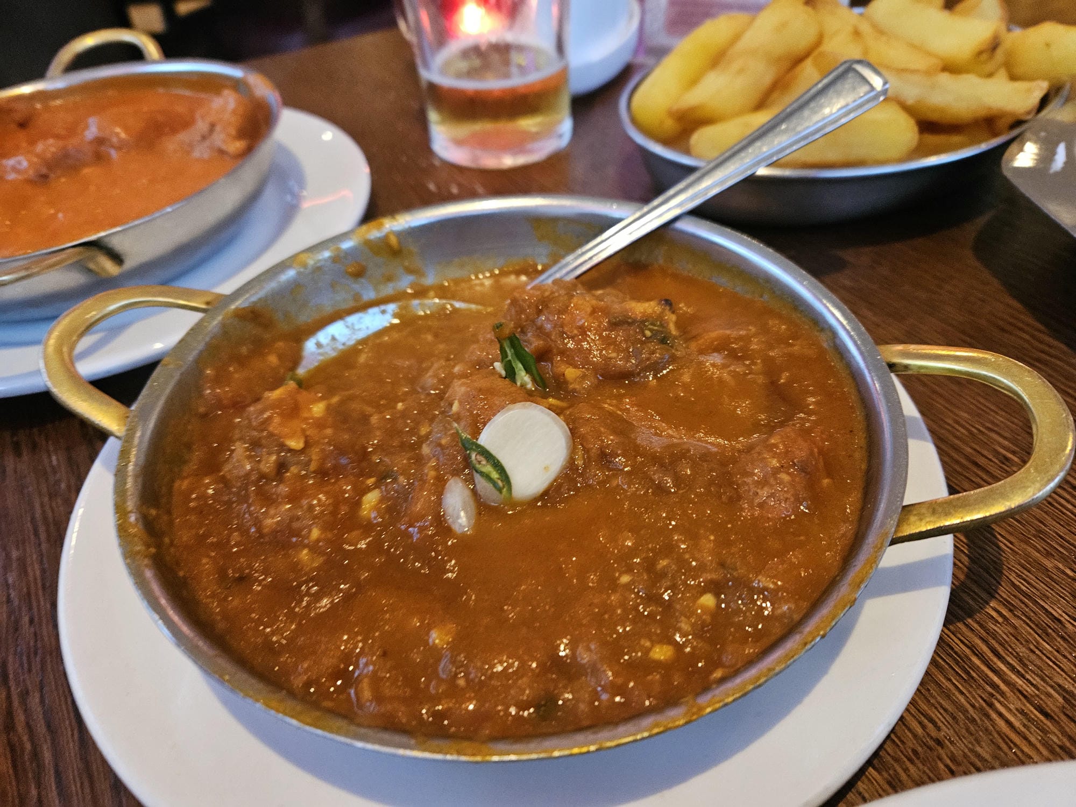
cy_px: 404
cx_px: 538
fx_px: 715
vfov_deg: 58.9
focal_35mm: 23
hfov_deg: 73.9
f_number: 1.8
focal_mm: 5.4
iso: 640
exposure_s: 1/33
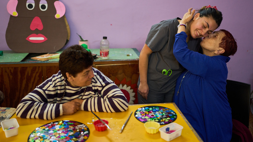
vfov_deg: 31.1
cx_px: 129
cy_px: 59
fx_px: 255
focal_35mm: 38
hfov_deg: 52.8
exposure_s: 1/400
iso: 1000
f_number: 1.4
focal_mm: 35
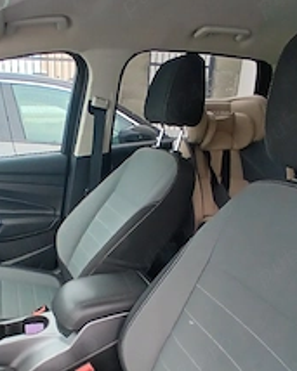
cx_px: 76
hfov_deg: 45.5
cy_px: 264
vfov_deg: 55.3
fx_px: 341
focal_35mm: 31
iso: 100
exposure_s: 1/100
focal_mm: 1.4
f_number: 2.2
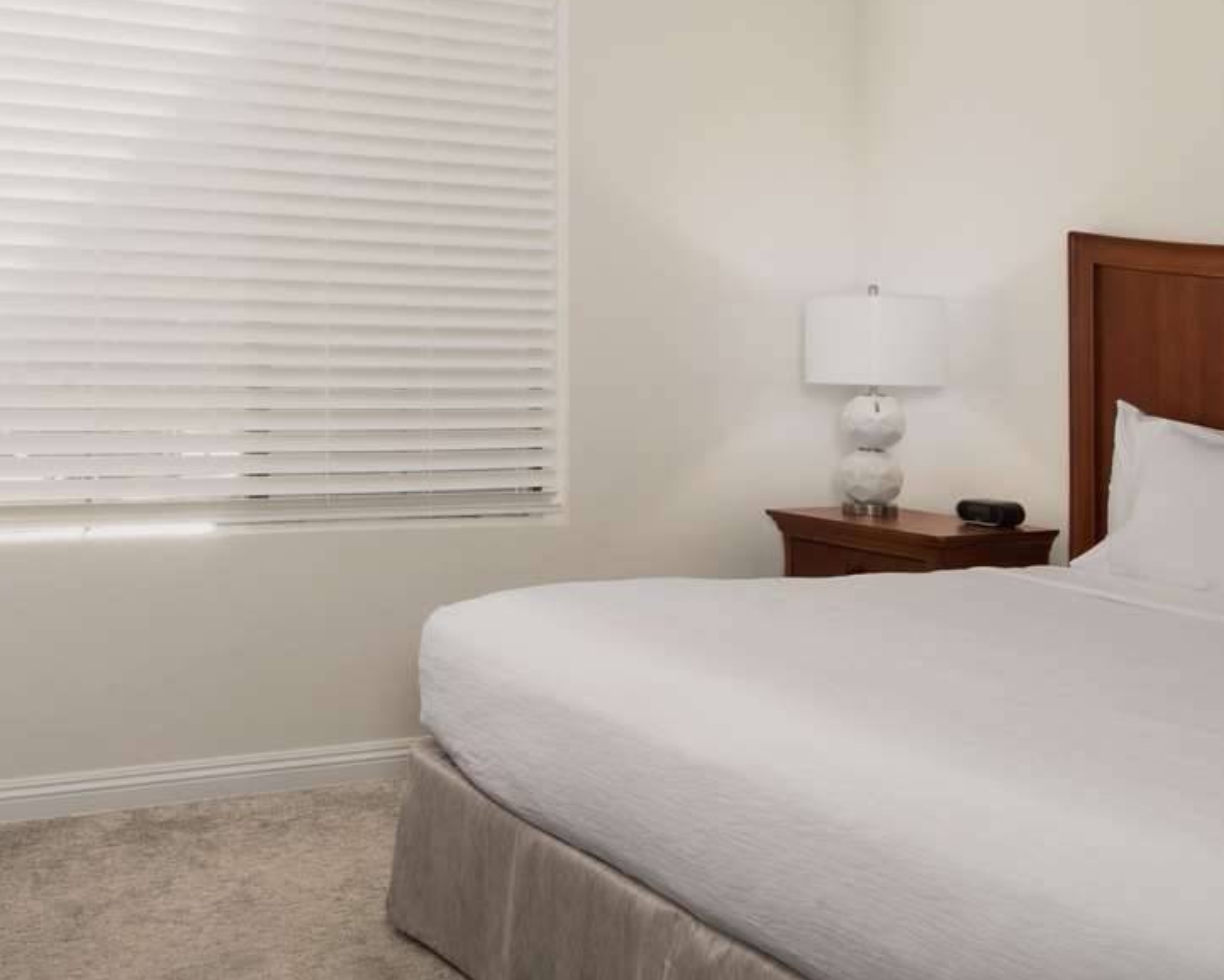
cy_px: 392
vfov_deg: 38.1
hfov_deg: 46.2
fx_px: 1413
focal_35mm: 39
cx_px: 417
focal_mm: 20
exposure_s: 1/80
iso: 200
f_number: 11
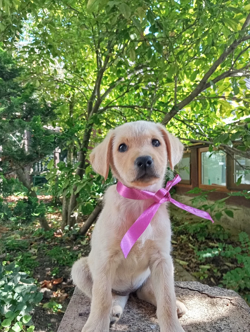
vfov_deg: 63.4
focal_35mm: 28
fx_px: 269
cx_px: 125
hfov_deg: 49.9
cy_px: 166
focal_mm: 4.22
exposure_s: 1/100
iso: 378
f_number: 1.8
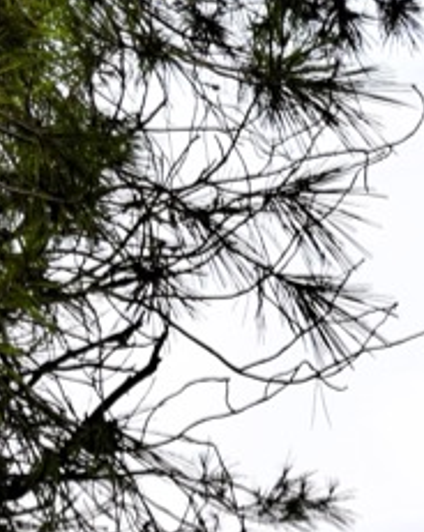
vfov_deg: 6.5
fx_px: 4608
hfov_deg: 5.1
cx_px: 1055
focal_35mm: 293
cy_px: 940
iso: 200
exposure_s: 1/400
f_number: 10
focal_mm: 30
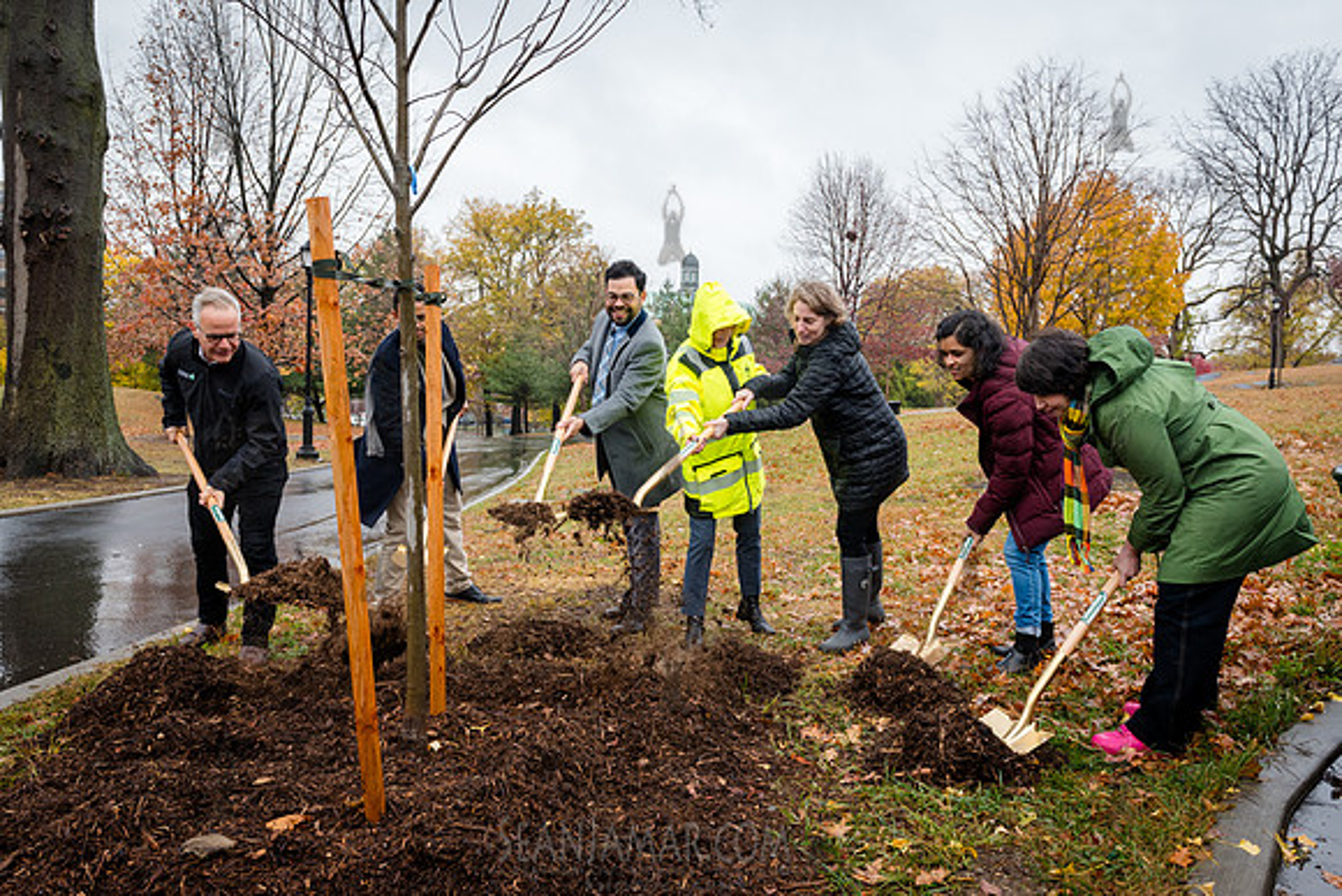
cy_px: 428
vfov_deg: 49.3
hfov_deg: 69.1
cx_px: 660
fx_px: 975
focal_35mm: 26
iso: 500
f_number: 6.3
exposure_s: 1/250
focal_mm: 24
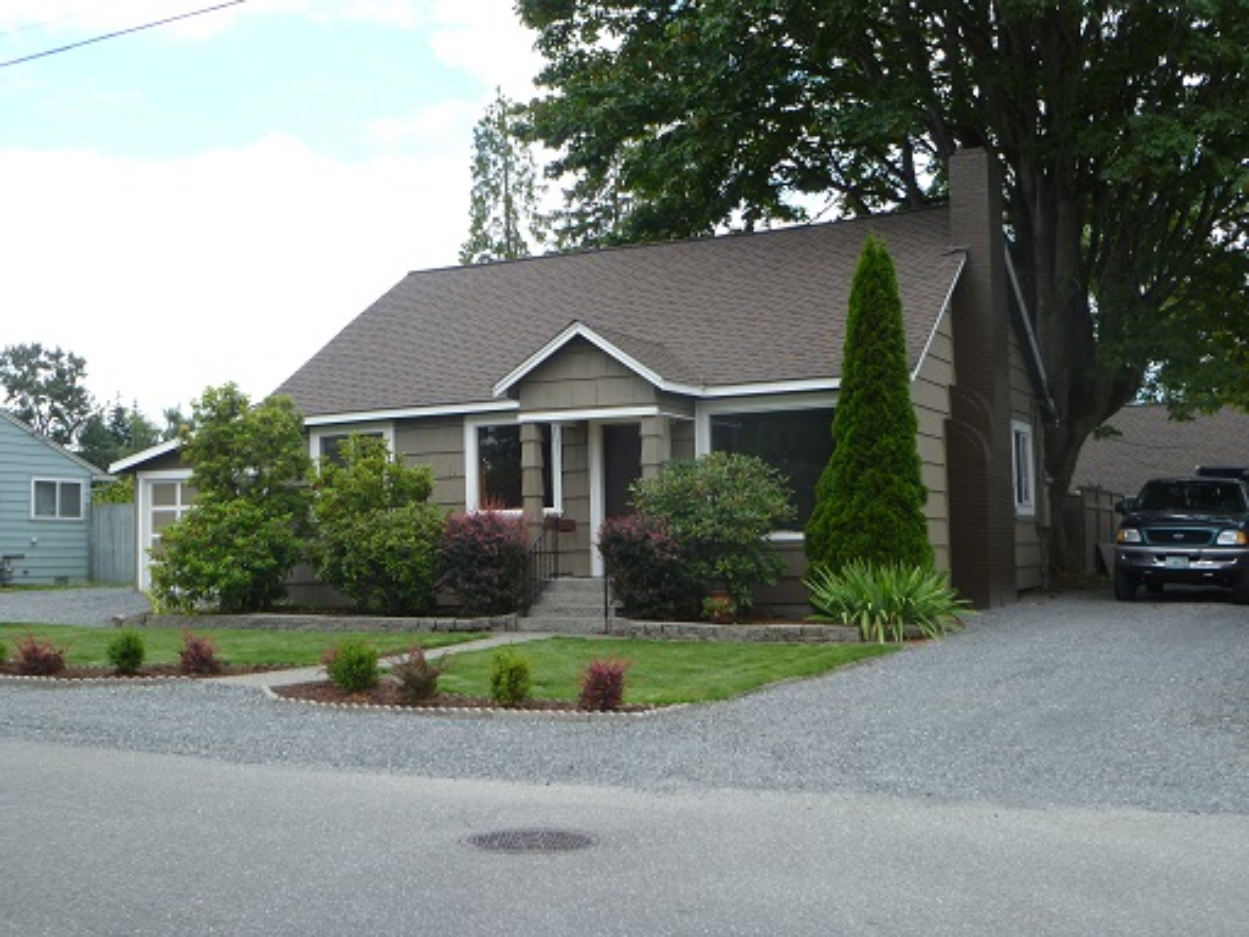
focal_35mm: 41
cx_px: 624
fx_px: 1479
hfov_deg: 45.8
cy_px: 468
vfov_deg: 35.1
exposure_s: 1/250
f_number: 3.7
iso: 80
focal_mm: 7.4
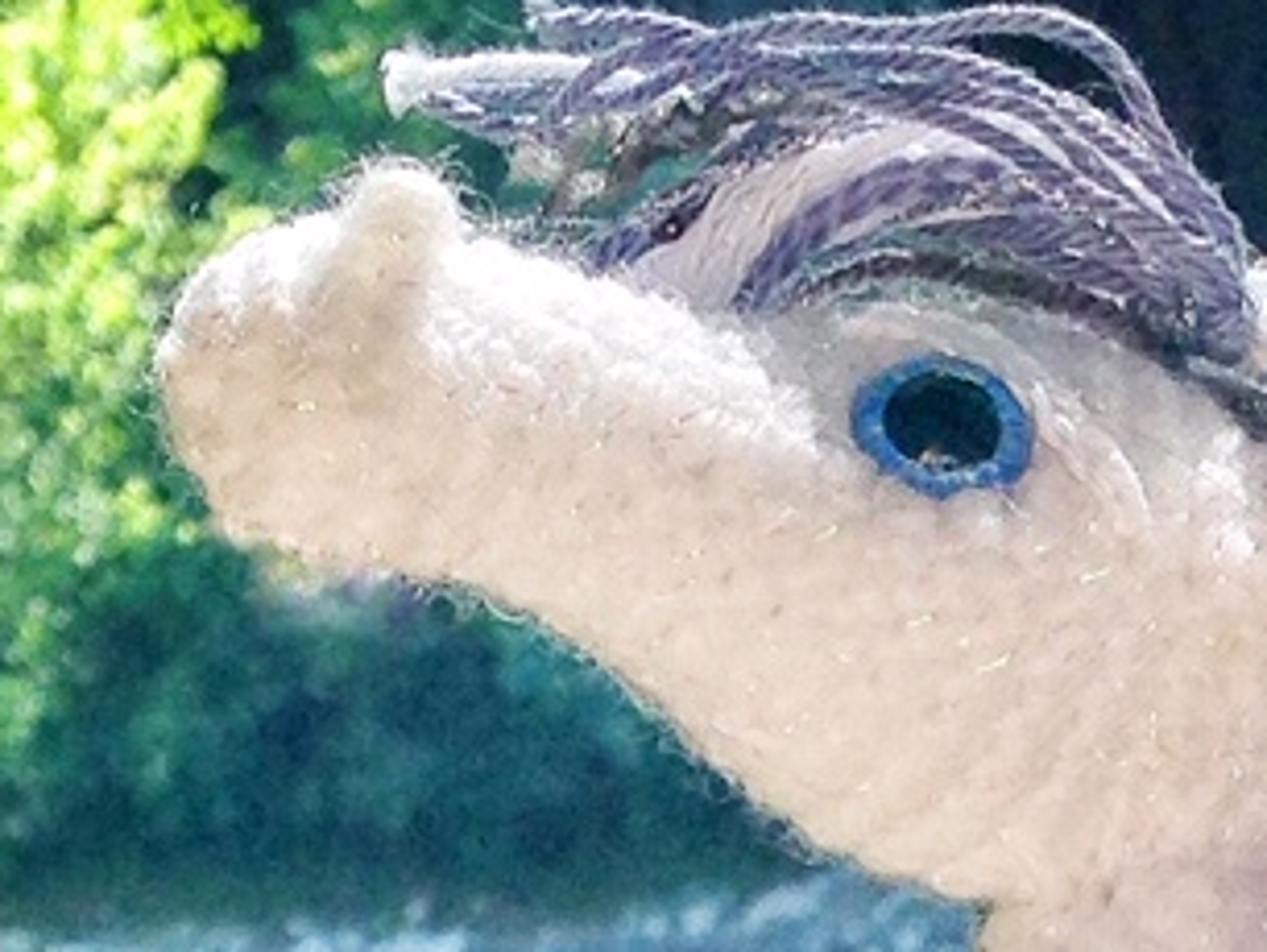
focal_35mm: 176
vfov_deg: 8.1
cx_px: 1130
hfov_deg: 11.2
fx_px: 6447
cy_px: 1813
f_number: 2.4
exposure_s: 1/242
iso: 50
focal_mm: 4.12
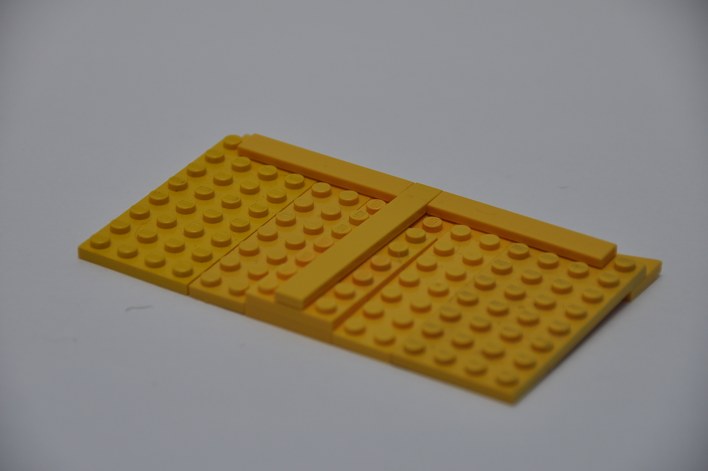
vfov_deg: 7.6
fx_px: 3536
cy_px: 236
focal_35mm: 180
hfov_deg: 11.4
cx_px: 354
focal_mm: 120
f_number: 5.3
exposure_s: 1/60
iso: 200
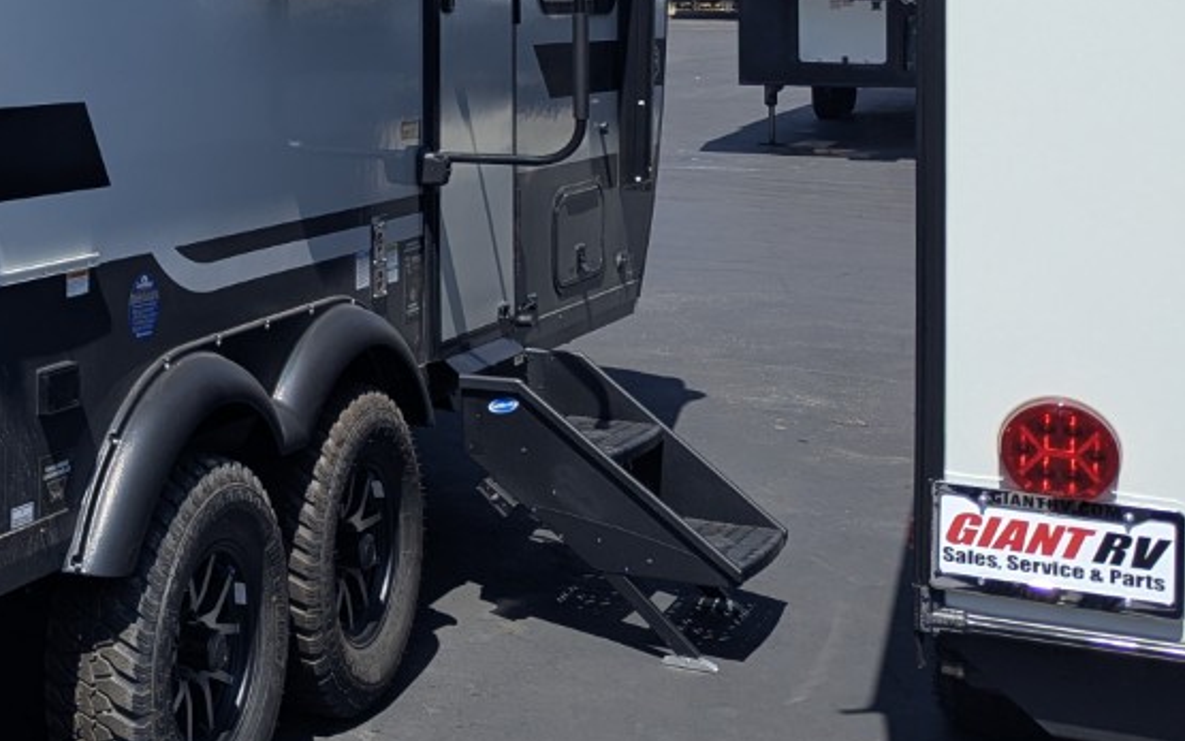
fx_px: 2067
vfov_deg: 19.8
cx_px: -296
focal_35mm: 64
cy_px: 13
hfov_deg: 27.5
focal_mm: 6.81
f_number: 1.85
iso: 54
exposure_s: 1/2513
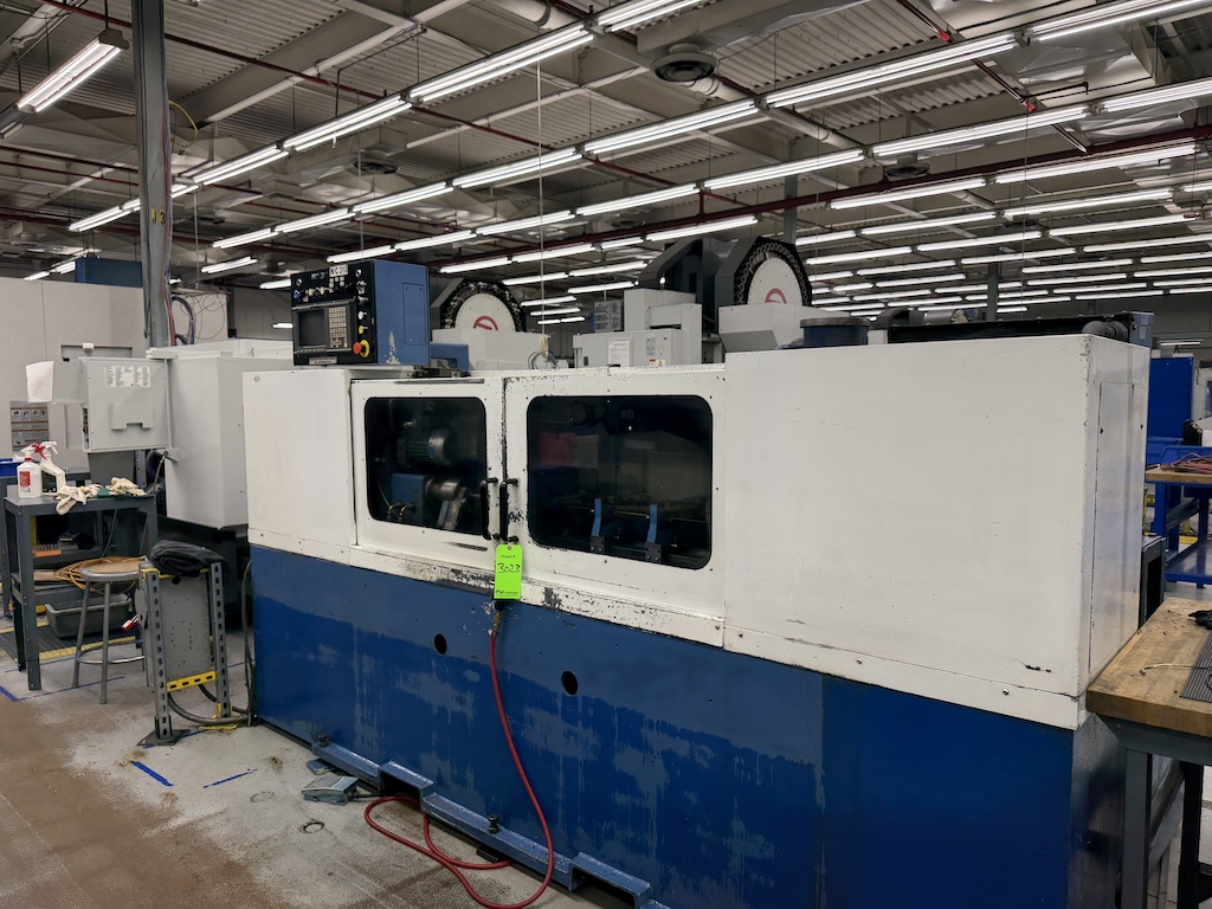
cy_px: 454
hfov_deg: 71.6
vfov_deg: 56.8
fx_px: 840
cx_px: 606
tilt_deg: -4.2
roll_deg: +0.2
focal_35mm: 24
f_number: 1.78
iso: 125
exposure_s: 1/184
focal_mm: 6.76
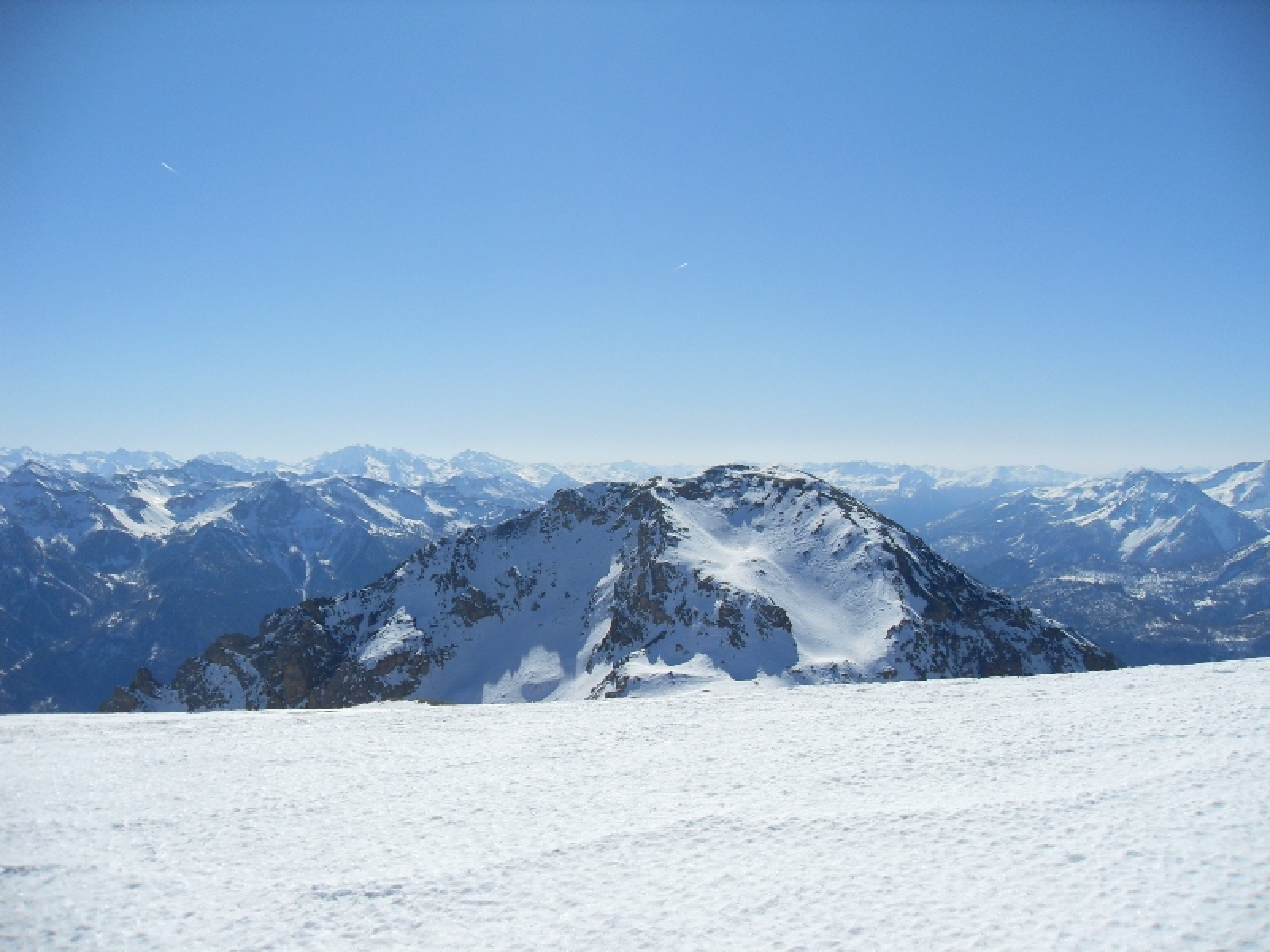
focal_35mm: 35
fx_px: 1284
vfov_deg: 40.7
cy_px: 476
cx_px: 635
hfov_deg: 52.6
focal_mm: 6.3
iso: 80
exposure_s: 1/750
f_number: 7
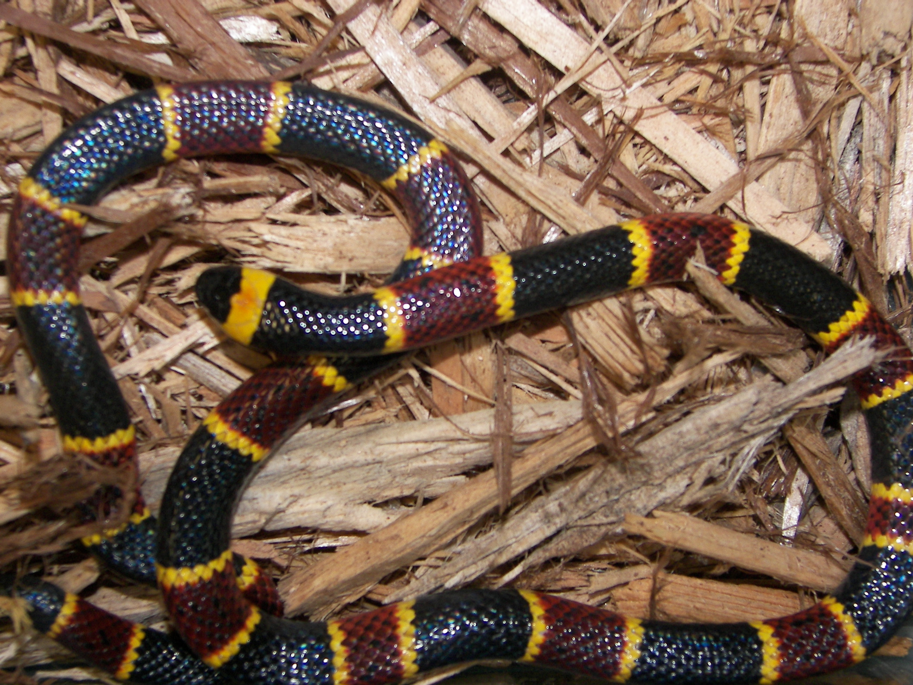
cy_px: 342
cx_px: 456
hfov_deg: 25.3
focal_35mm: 77
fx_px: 2031
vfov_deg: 19.1
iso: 100
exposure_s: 1/40
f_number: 2.8
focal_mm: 12.7
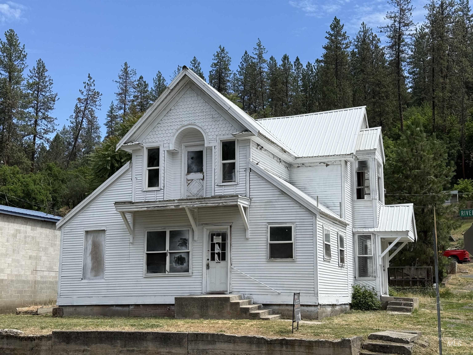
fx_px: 656
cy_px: 178
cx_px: 236
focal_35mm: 48
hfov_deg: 39.7
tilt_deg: +10.8
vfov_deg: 30.3
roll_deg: +0.3
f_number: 1.78
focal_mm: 6.76
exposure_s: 1/4329
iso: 64
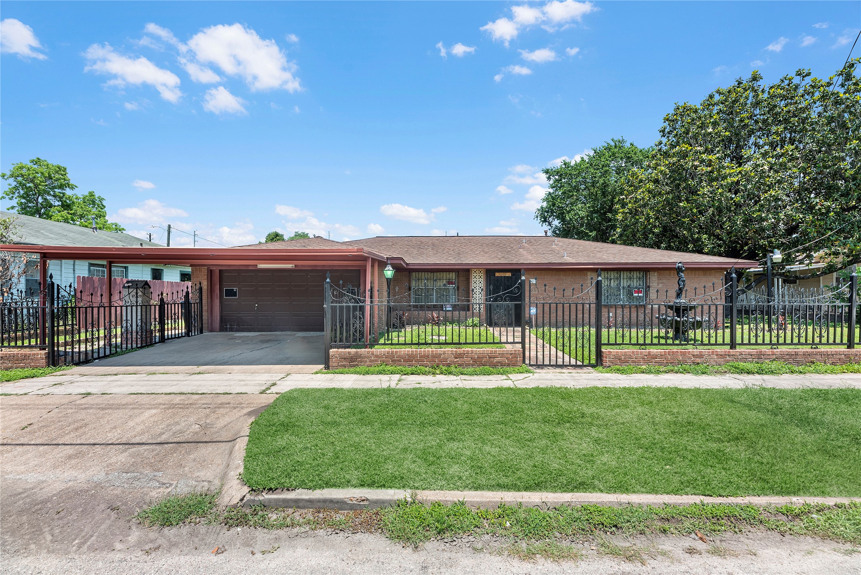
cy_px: 288
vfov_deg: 81.3
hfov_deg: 104.2
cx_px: 430
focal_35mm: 14
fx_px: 335
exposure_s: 1/30
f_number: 9
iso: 100
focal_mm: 14
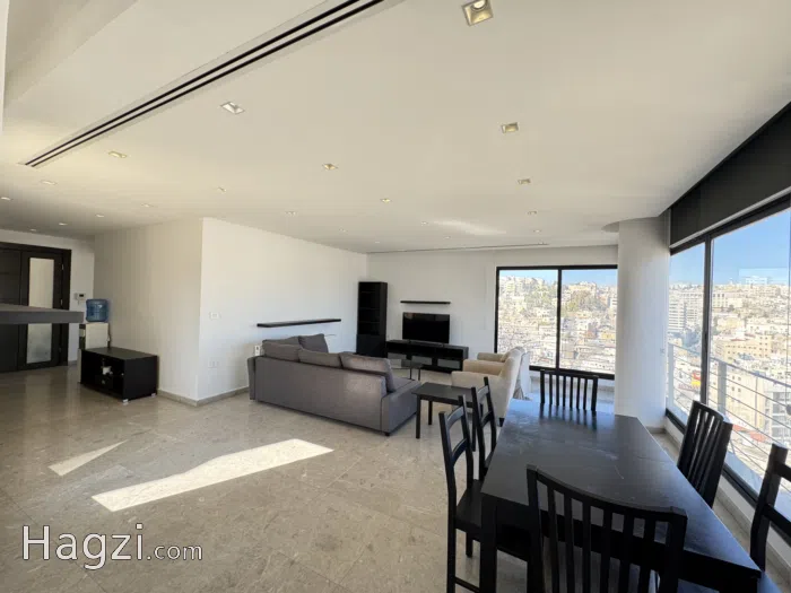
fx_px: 320
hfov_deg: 102.1
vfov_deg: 85.7
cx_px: 396
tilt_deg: -0.2
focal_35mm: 14
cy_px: 296
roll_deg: -2.3
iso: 40
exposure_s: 1/157
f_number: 2.2
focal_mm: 2.22
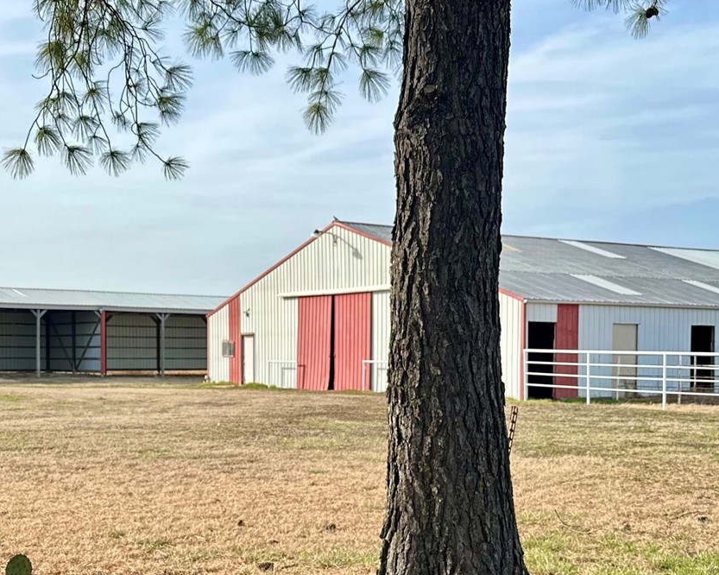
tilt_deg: -2.2
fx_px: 1149
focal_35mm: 54
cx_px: 287
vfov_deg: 27.9
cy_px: 396
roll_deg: -0.7
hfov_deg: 34.6
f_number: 1.78
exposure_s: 1/918
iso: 80
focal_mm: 6.86
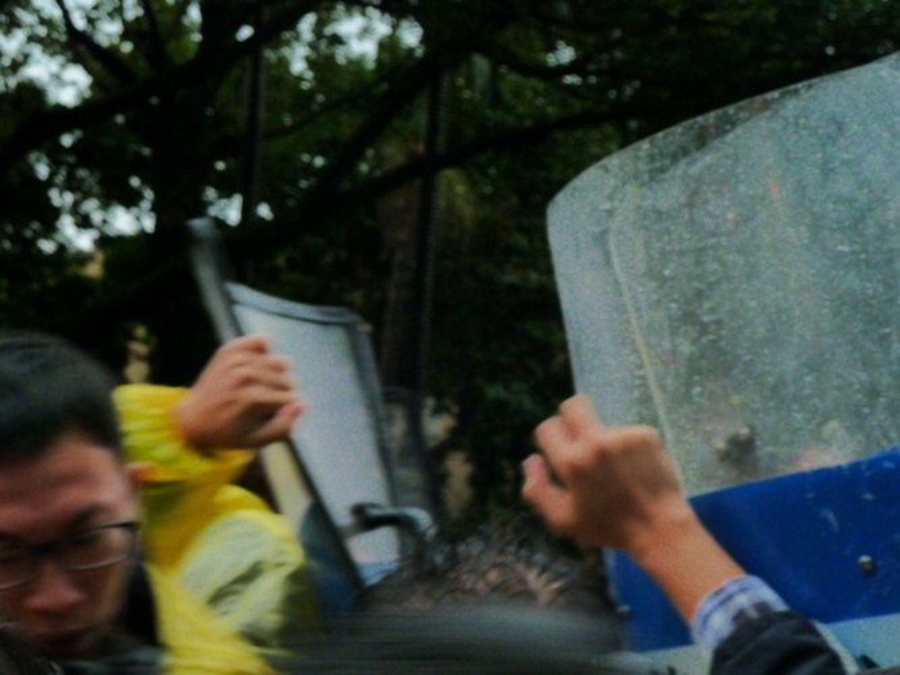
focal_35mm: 104
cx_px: 450
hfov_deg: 18.9
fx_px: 2703
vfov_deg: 14.2
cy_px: 338
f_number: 4.3
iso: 800
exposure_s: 1/15
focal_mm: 17
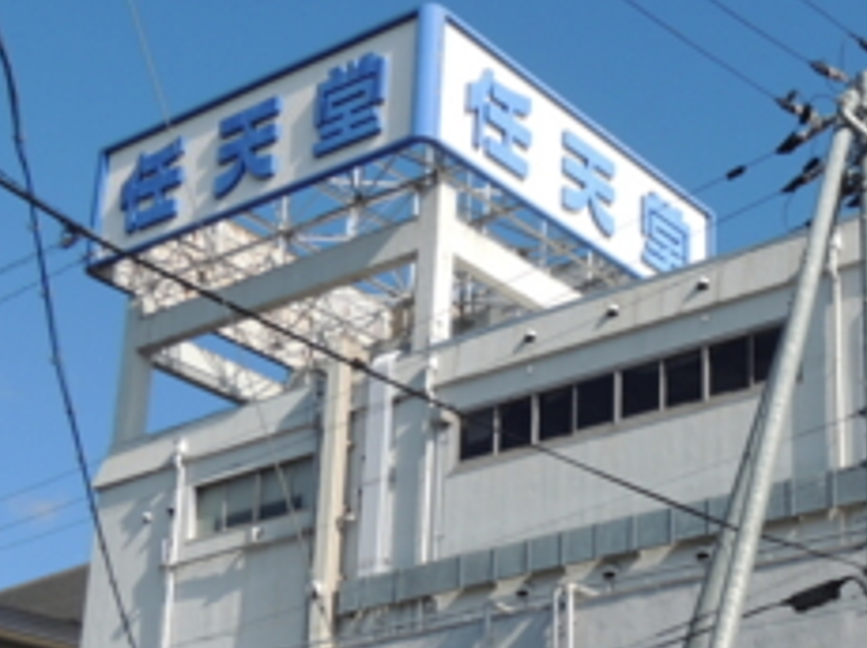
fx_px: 1726
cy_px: 565
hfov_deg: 27.3
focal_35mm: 69
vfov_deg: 20.9
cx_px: 758
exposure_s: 1/1250
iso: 100
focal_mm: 5.8
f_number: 3.2
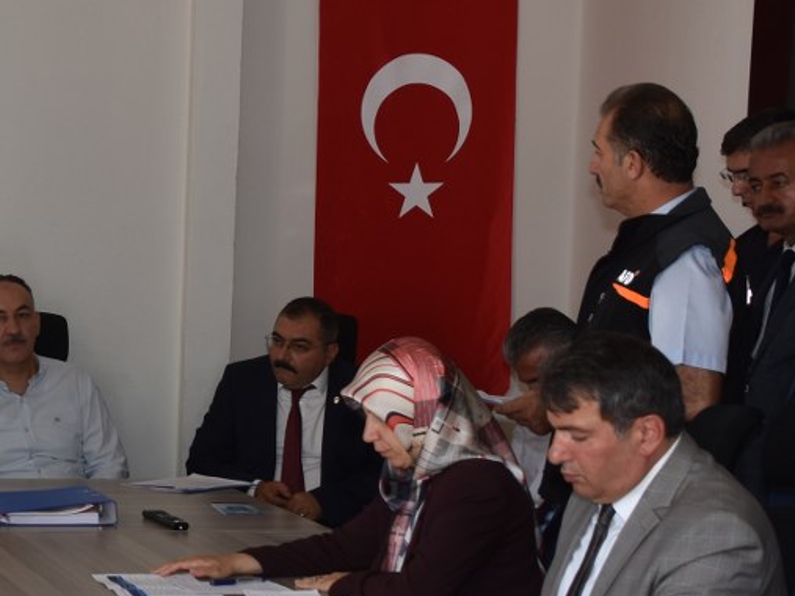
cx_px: -25
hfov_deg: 18.7
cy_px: 409
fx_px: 2342
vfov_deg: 14.5
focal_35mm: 102
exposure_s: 1/60
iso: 200
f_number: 4
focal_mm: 28
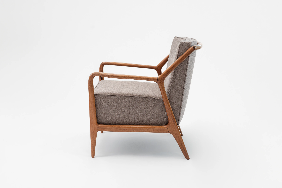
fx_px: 392
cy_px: 94
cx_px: 141
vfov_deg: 27.0
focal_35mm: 50
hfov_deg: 39.6
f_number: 8
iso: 250
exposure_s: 1/60
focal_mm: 50
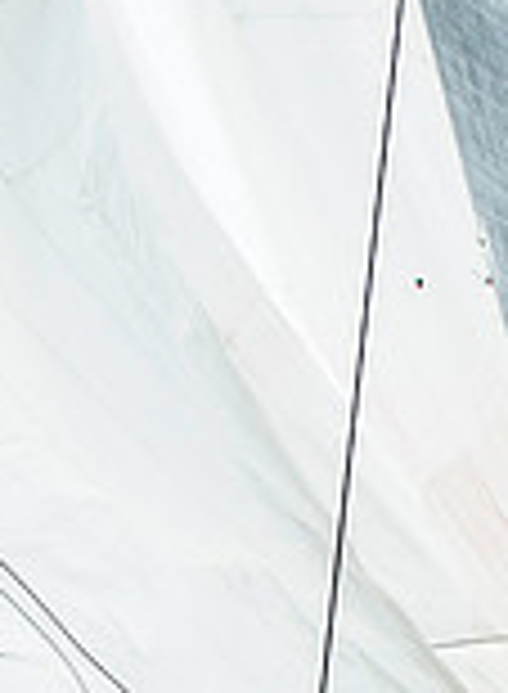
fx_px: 17027
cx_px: 188
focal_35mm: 858
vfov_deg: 2.3
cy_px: 886
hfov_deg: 1.7
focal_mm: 200
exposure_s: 1/1250
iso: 640
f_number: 5
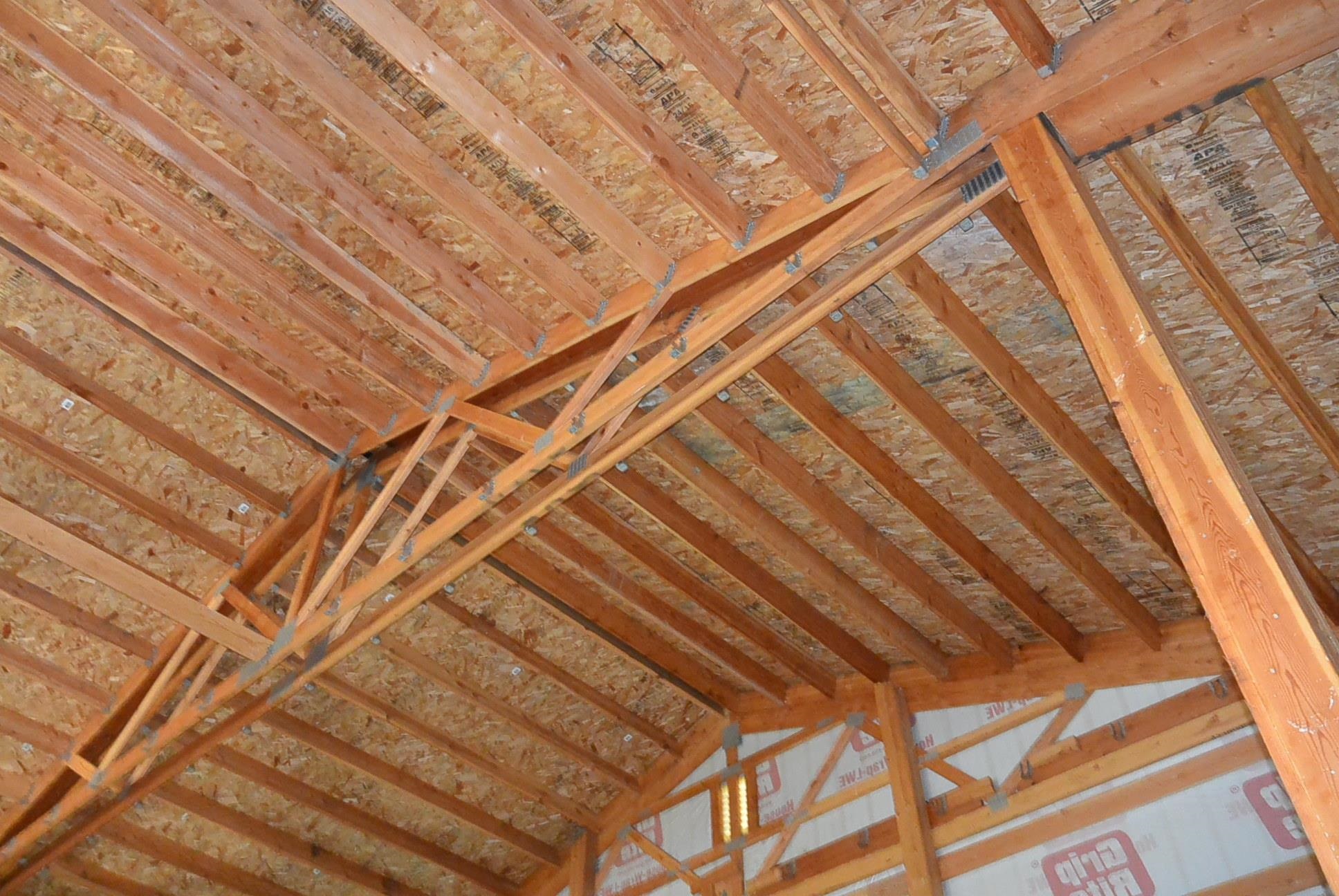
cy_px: 448
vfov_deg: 45.1
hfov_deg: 63.6
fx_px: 1080
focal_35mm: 29
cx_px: 670
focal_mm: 11
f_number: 3.5
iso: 2200
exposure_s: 1/60
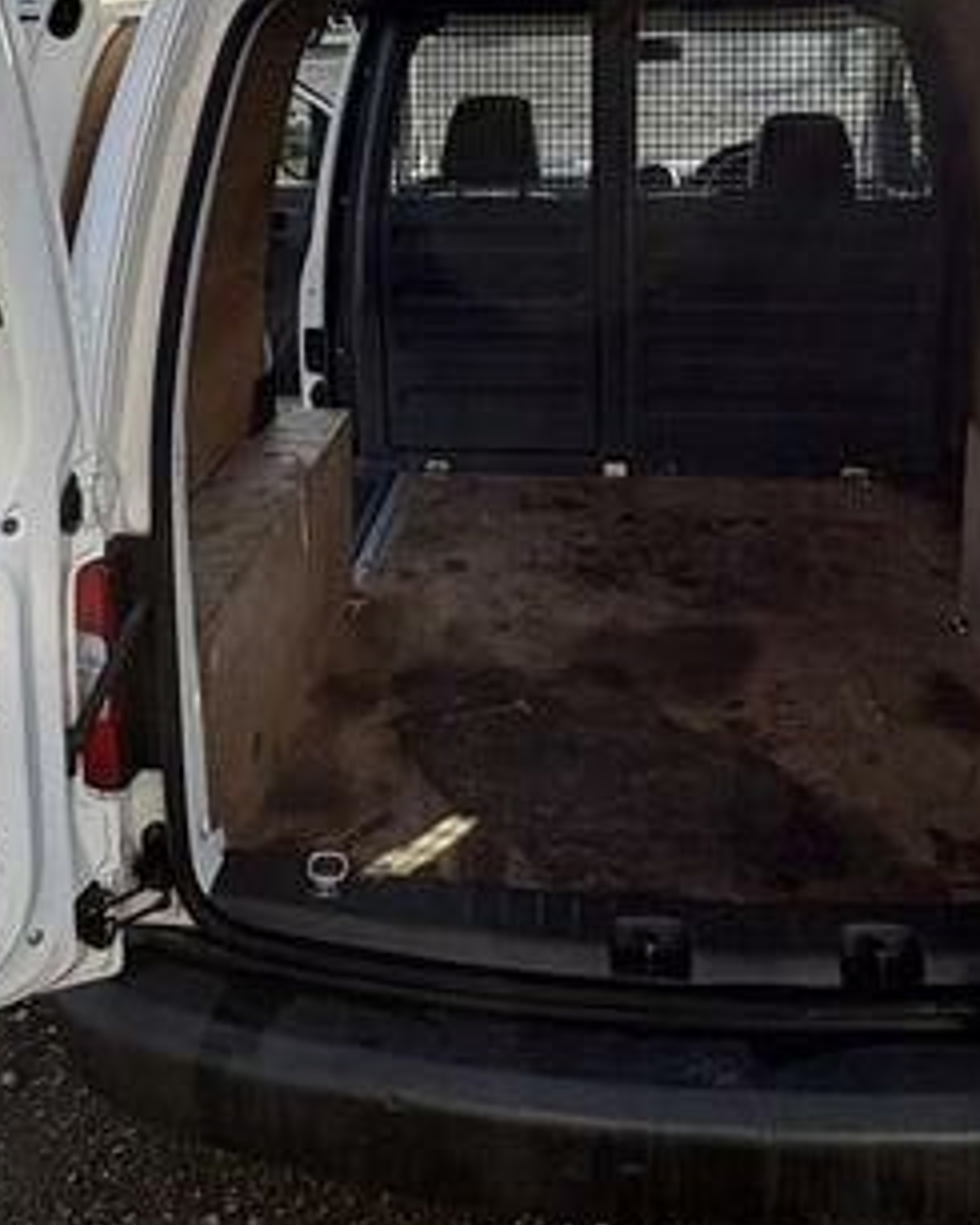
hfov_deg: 37.3
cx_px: 456
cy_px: 284
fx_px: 1449
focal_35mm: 40
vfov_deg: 44.0
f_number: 2.2
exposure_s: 1/804
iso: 40
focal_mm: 2.22
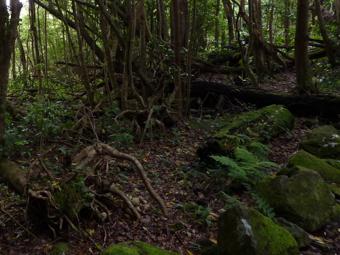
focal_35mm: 44
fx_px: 432
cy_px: 68
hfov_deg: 41.3
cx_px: 74
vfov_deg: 32.4
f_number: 2.8
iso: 160
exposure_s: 1/30
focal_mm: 4.8
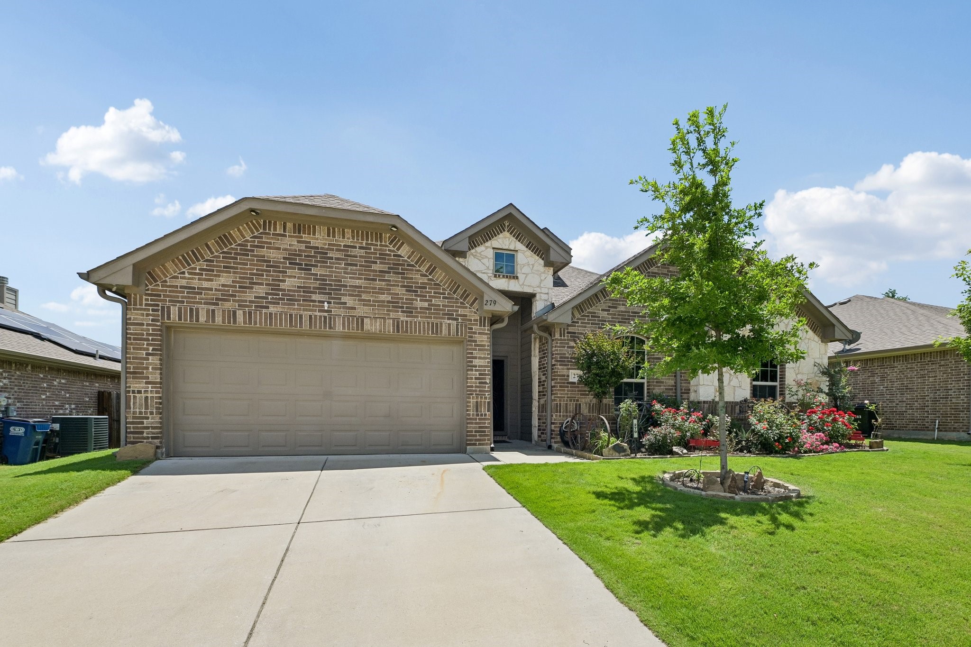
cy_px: 324
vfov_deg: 77.3
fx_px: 405
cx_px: 486
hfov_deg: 100.4
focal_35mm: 15
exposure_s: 1/1250
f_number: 8
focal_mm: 15
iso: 400
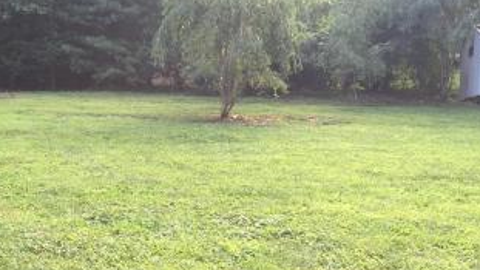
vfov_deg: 20.2
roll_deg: -1.1
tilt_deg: -4.7
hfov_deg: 35.0
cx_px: 147
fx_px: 751
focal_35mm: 59
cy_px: 204
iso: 32
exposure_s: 1/120
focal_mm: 4.15
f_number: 2.2
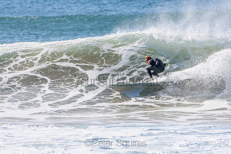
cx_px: 116
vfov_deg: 1.8
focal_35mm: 750
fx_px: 4813
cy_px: 77
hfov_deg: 2.7
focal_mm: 500
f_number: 5.6
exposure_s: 1/2000
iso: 250
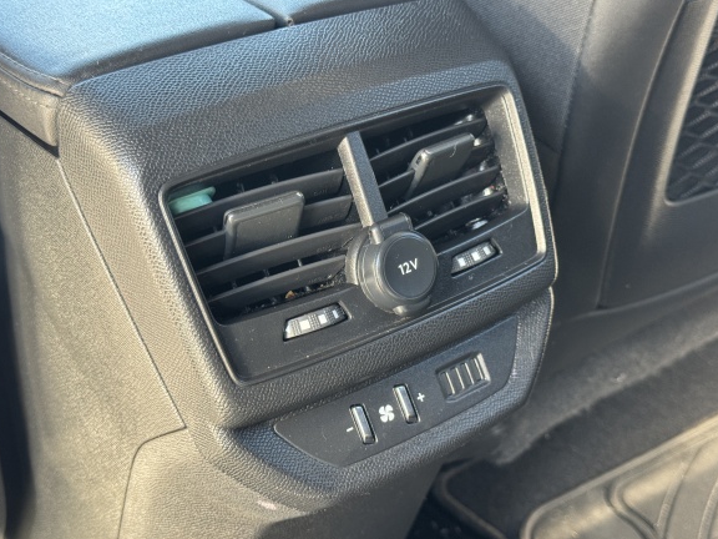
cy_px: 260
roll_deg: +2.4
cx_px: 358
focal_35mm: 50
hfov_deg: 38.2
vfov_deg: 29.1
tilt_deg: -28.3
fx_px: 1037
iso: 250
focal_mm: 6.76
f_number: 1.78
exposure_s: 1/55
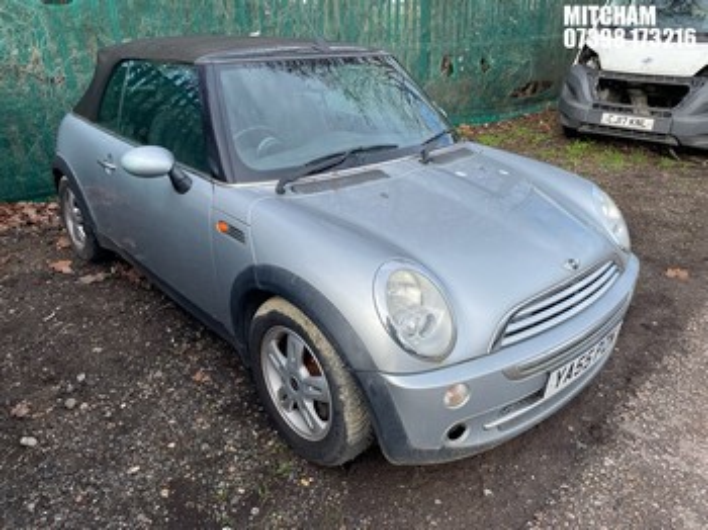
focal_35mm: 26
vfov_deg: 53.0
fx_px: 531
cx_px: 354
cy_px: 265
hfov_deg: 67.3
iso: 32
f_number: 1.6
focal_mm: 4.2
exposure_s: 1/1062
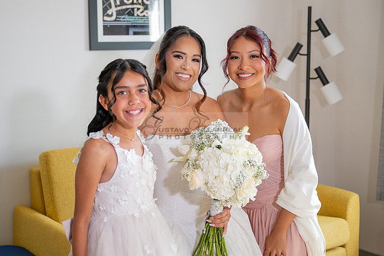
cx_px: 154
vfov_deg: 23.1
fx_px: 627
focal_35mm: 59
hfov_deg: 34.0
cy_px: 116
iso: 800
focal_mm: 49
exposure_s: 1/160
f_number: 2.8
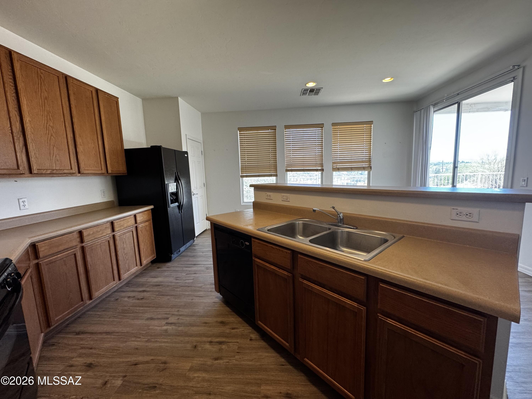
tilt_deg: -7.7
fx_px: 215
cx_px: 266
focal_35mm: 14
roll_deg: +2.2
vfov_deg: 85.7
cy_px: 200
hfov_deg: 102.1
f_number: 2.2
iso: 160
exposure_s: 1/120
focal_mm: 2.22
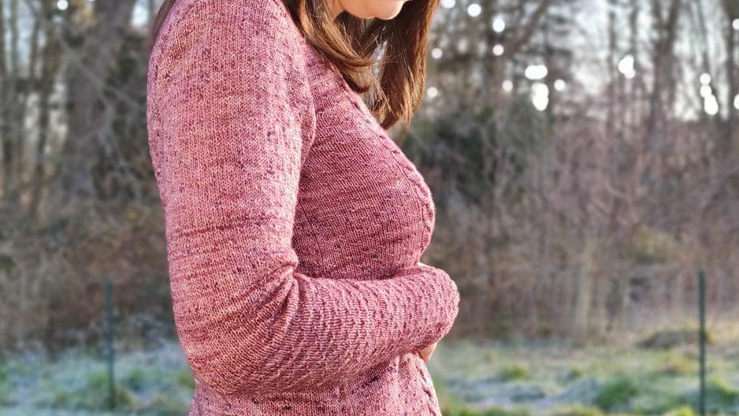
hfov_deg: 42.9
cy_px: 263
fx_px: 941
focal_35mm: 48
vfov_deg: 24.9
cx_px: 386
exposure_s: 1/177
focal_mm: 8.16
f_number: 2
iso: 100
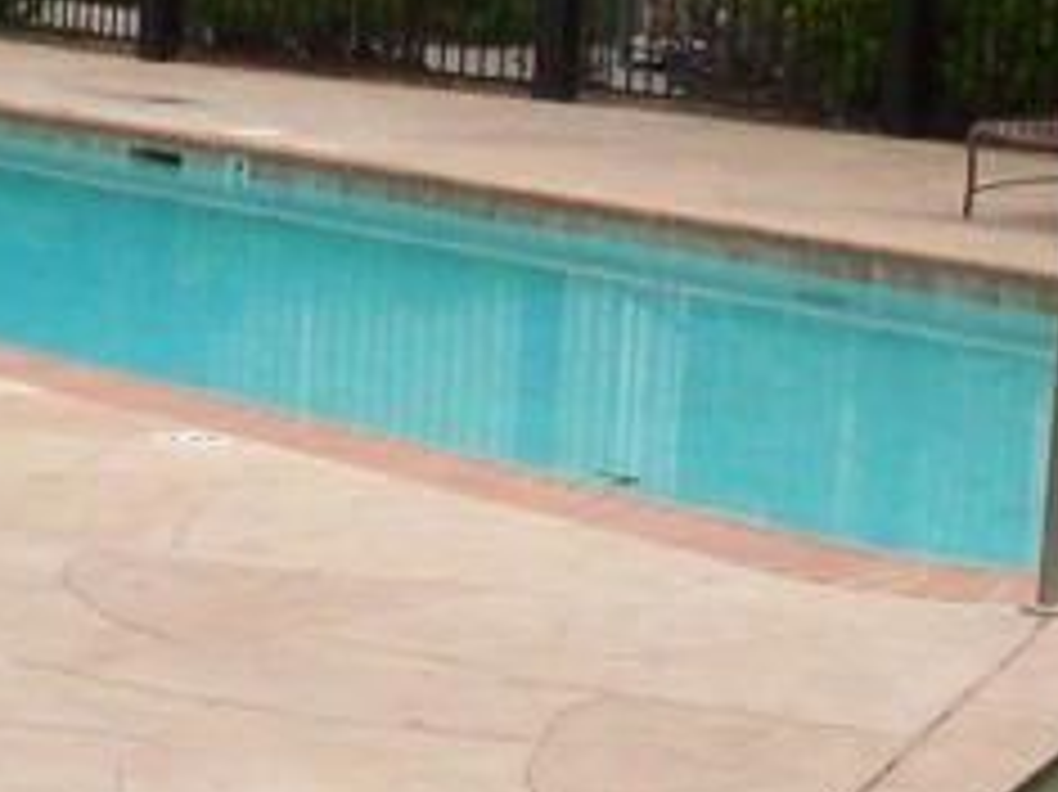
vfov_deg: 9.2
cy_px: 171
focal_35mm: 161
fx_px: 4918
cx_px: 99
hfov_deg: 12.2
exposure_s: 1/445
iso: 160
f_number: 5.6
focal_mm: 6.2
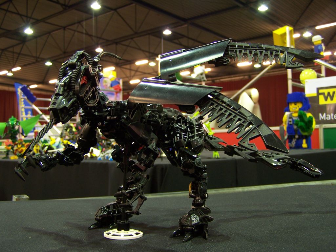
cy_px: 126
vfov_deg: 36.0
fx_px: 388
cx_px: 168
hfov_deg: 46.8
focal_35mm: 40
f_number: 2.8
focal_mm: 6.7
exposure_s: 1/2
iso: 80
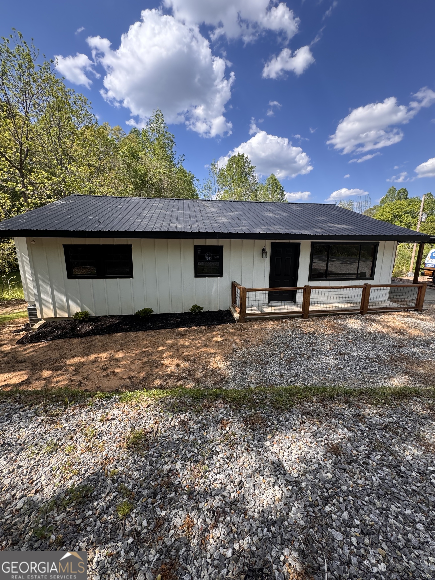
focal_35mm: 14
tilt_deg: -12.7
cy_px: 290
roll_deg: +0.7
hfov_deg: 85.7
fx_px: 235
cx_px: 218
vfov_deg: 102.1
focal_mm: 2.22
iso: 40
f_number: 2.2
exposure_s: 1/515
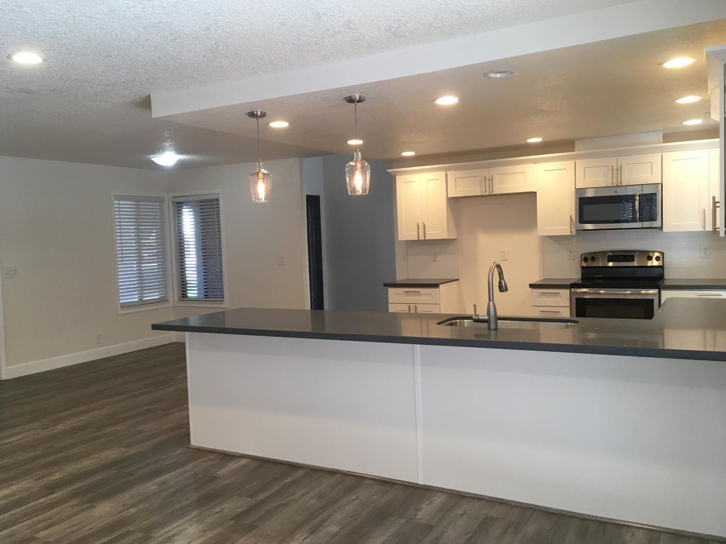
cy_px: 274
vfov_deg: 46.8
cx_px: 356
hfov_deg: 60.0
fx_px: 629
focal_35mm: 30
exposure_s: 1/30
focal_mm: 4.15
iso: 40
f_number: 2.2
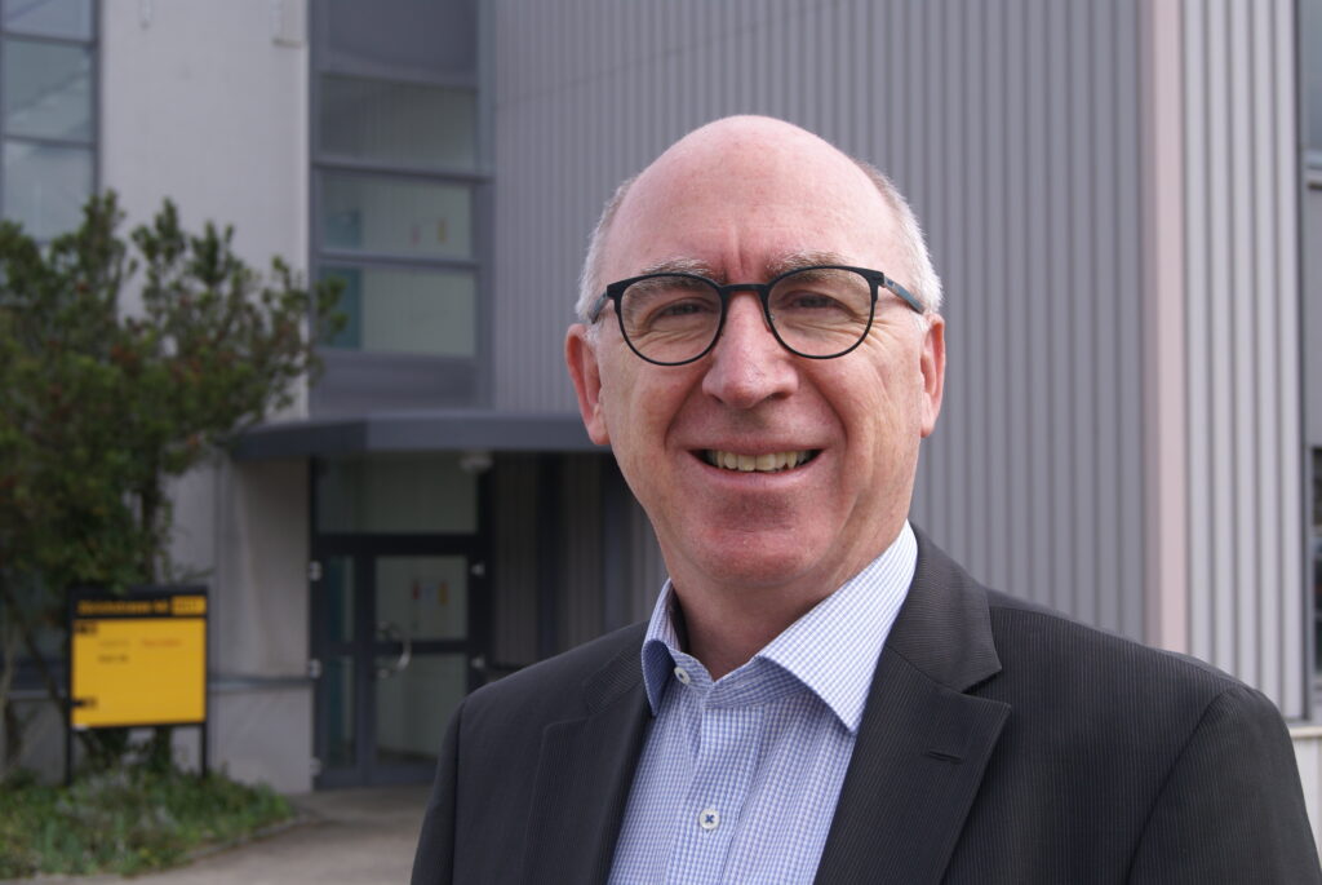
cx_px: 661
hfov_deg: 33.4
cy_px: 442
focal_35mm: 60
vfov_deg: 22.7
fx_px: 2205
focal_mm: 40
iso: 100
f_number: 8
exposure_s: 1/125
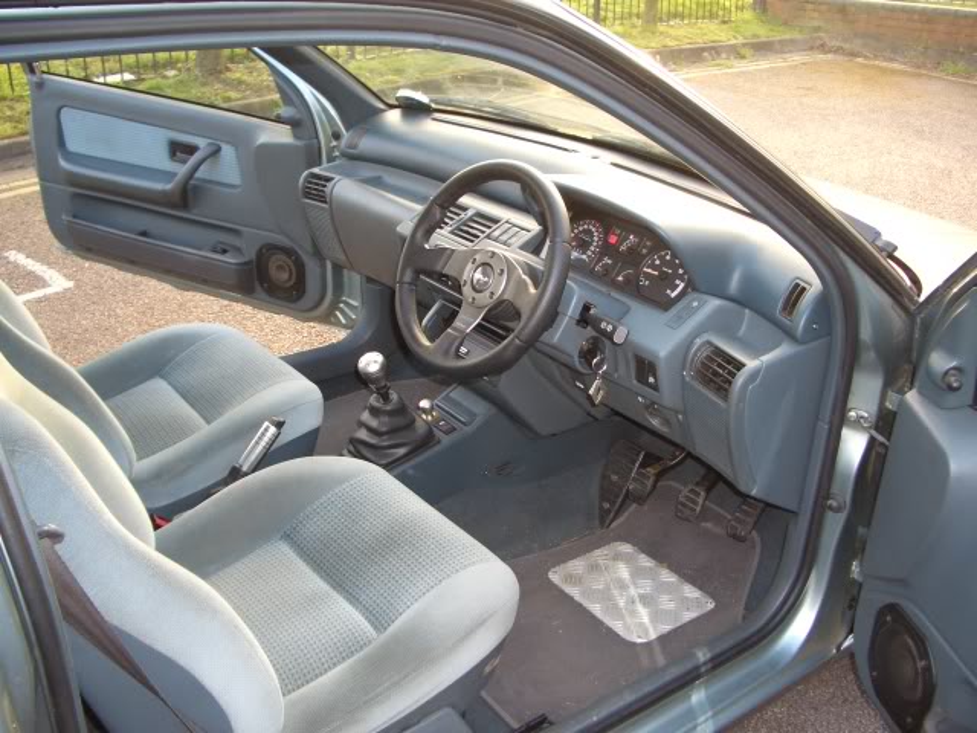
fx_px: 988
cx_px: 488
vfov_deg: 40.7
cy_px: 366
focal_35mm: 35
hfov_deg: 52.6
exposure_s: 1/60
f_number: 2.6
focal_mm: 5.8
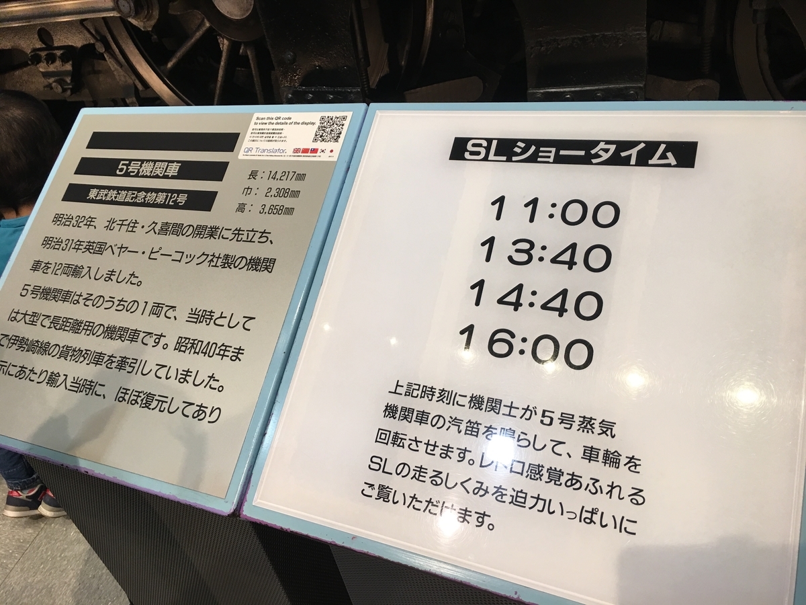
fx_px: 675
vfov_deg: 48.2
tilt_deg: -34.5
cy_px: 302
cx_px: 403
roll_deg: +12.5
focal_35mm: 29
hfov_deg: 61.7
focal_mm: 4.15
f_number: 2.2
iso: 40
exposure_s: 1/30
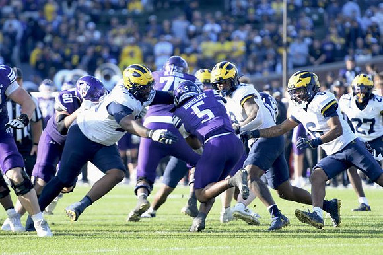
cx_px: 192
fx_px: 3190
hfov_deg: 6.9
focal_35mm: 300
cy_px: 128
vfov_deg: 4.6
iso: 640
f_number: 2.8
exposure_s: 1/1600
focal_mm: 200
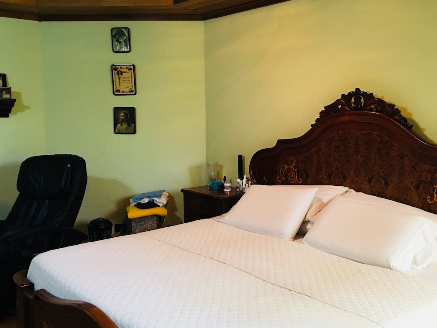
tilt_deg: -4.0
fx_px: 467
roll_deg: +0.7
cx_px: 237
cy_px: 151
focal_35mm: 37
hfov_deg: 50.1
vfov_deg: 38.6
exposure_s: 1/15
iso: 80
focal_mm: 4.15
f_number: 2.2
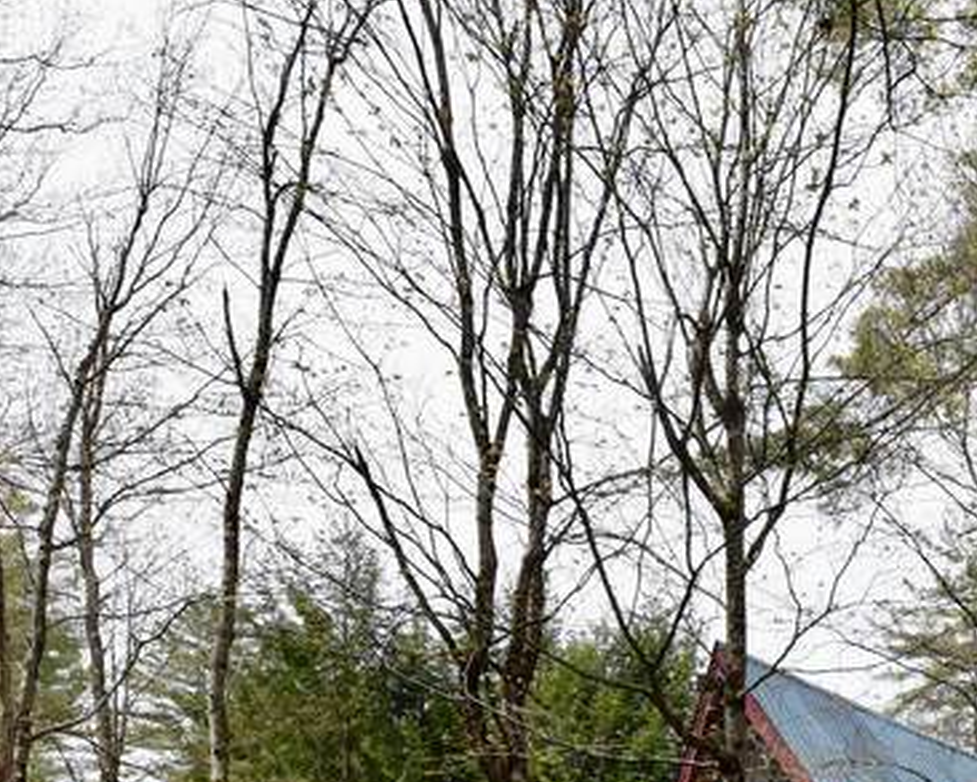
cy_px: 1109
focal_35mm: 46
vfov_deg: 26.0
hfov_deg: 32.7
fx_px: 1330
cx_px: 1193
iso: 800
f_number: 11
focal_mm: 14
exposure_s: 1/500
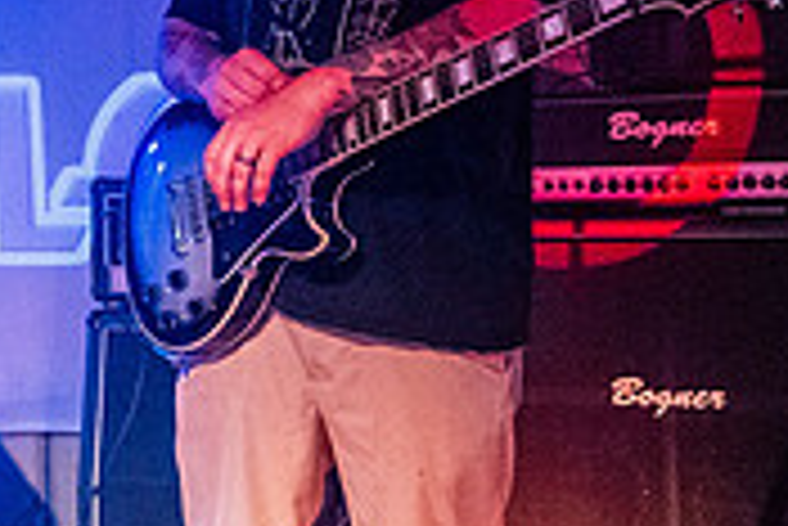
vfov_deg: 22.0
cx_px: 186
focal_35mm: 61
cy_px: 112
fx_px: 1336
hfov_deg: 32.2
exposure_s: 1/160
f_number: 2.8
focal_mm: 14
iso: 4000
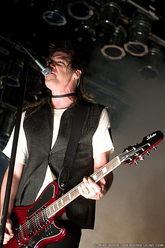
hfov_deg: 14.7
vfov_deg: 21.9
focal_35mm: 93
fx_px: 641
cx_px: 82
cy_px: 124
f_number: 3.5
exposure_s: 1/250
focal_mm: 62
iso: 1000
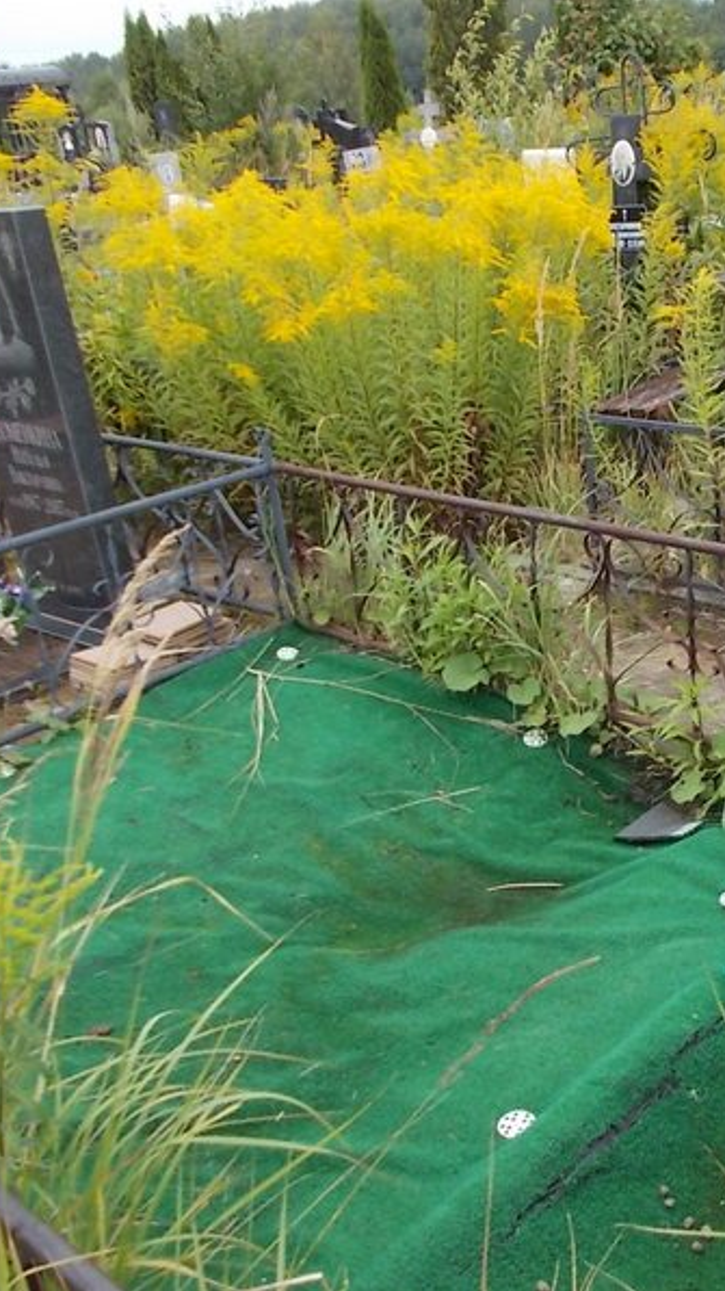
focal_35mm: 38
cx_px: 664
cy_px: 646
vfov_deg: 52.8
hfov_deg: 29.8
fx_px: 1299
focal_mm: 4.6
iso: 80
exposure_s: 1/200
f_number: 3.2
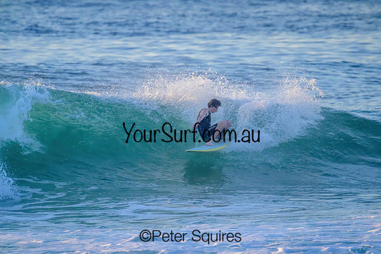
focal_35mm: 800
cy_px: 127
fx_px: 8468
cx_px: 190
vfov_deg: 1.7
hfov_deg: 2.6
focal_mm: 800
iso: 2800
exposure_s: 1/1250
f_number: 11
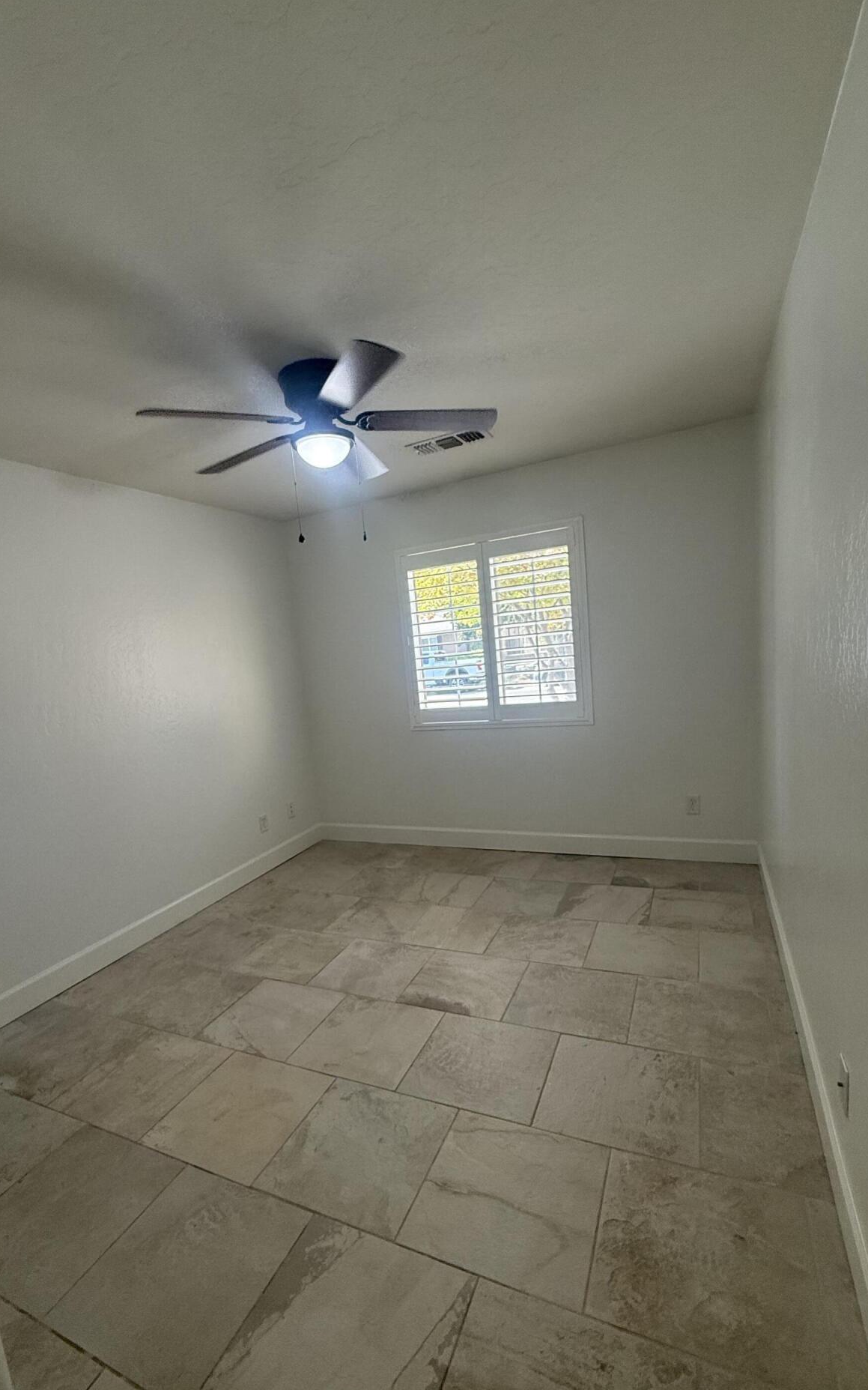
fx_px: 606
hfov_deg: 71.2
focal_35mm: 16
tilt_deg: -8.3
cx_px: 409
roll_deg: +6.2
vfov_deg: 97.7
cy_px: 743
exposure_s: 1/120
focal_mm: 2.22
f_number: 2.2
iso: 200
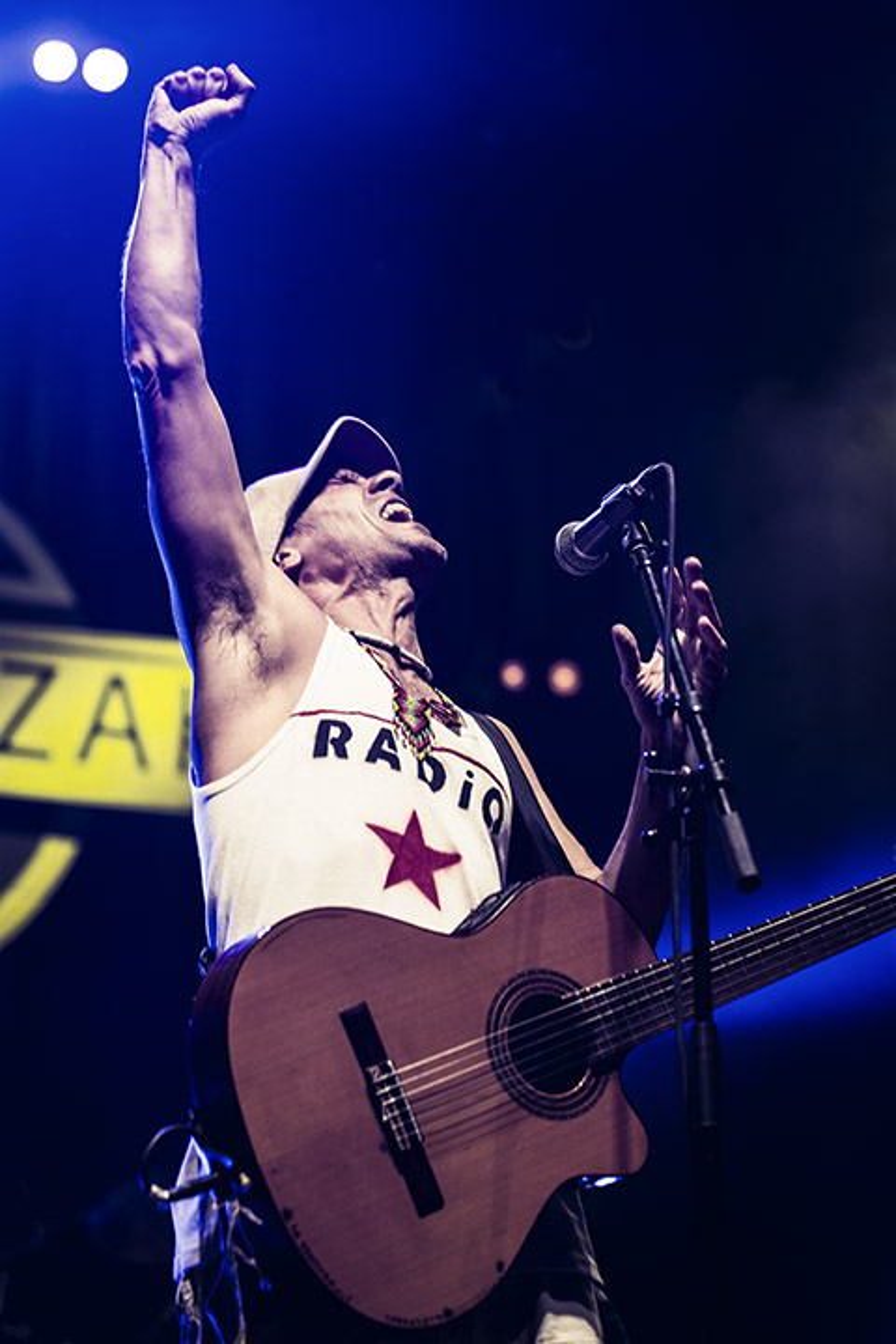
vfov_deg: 28.1
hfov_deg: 18.9
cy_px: 672
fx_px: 2688
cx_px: 448
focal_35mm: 72
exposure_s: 1/250
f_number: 2.8
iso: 640
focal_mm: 72
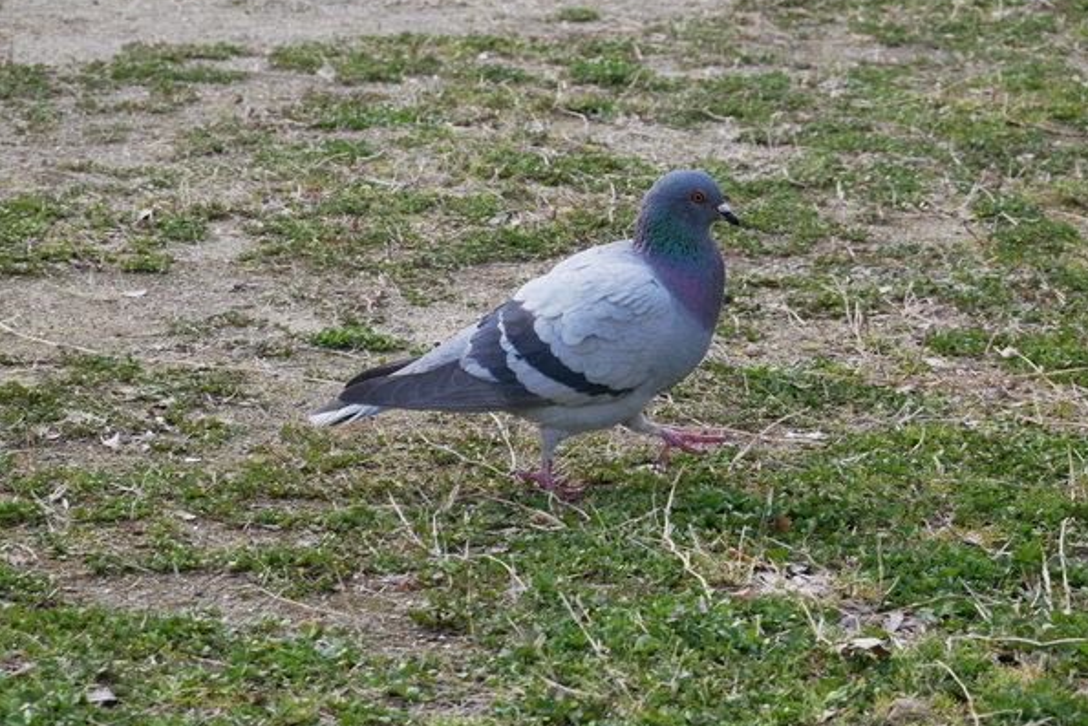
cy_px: 359
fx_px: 3809
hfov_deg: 16.3
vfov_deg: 10.9
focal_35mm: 126
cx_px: 547
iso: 800
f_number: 9
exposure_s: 1/500
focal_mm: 60
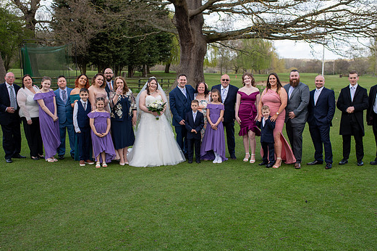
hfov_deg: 49.6
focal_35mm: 39
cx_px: 195
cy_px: 126
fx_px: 408
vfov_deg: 34.1
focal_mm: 35
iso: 100
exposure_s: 1/320
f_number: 4
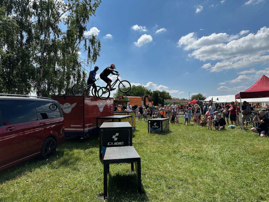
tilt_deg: +1.9
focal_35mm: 24
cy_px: 101
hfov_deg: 71.6
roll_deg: +0.3
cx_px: 134
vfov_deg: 56.8
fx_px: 187
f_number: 1.78
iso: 80
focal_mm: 6.86
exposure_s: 1/8197
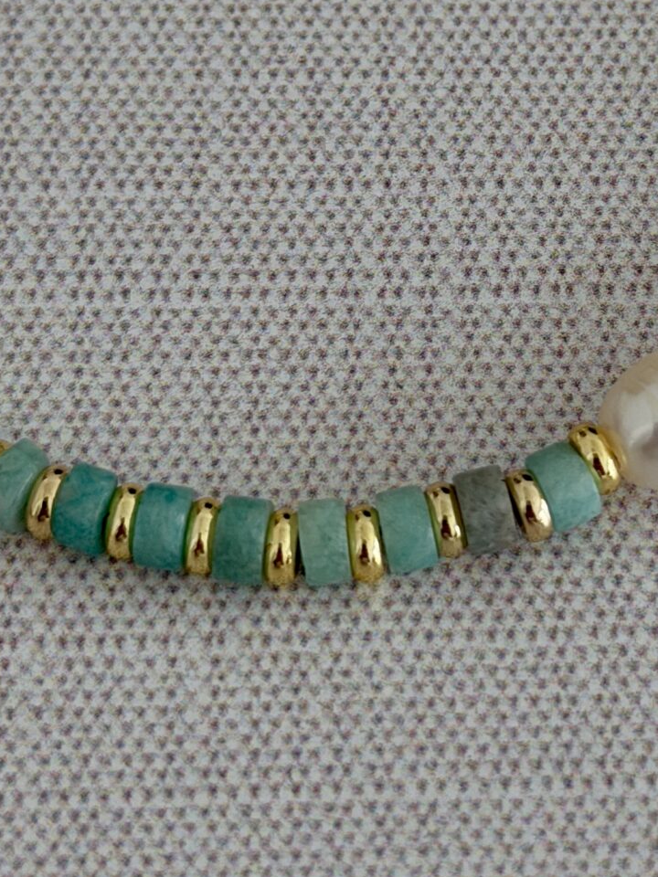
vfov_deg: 15.3
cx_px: 607
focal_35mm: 128
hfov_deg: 11.5
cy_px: 203
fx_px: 3244
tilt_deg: -59.3
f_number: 1.78
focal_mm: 6.76
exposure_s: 1/322
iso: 64
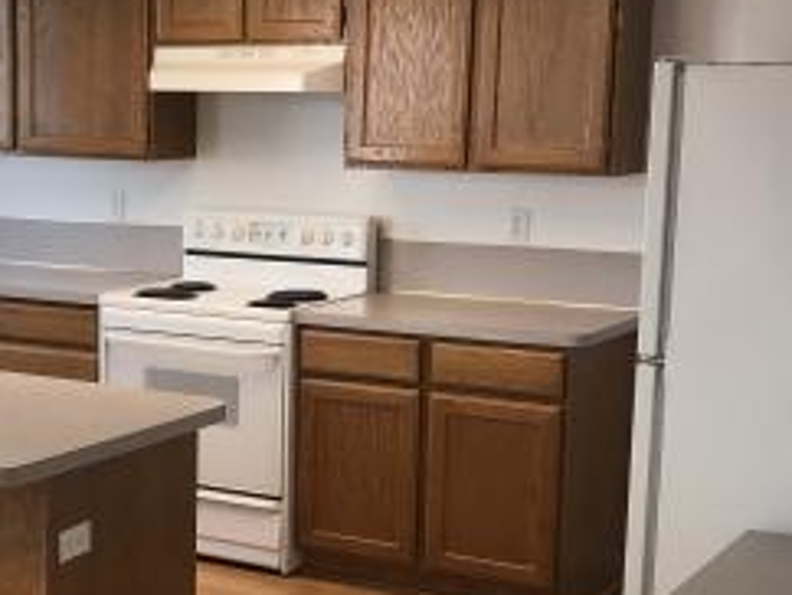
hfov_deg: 25.7
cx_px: 131
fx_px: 1695
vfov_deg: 19.9
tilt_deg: -9.5
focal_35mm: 74
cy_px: 373
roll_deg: +0.5
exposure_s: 1/30
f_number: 1.8
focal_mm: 3.99
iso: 40
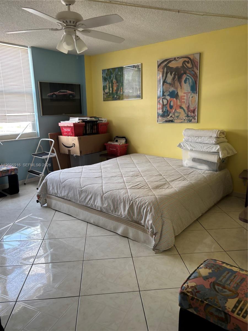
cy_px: 166
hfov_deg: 53.1
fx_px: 248
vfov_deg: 67.3
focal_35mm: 26
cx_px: 124
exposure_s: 1/60
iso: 125
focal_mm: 5.96
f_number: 1.6
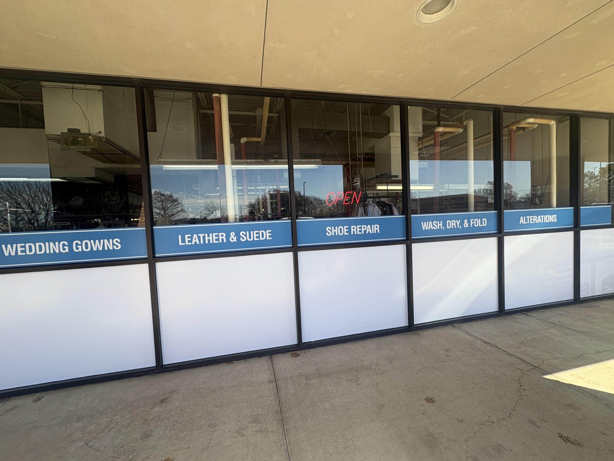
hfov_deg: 102.1
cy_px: 230
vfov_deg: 85.7
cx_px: 307
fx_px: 248
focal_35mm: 14
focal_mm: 2.22
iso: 40
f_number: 2.2
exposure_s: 1/591
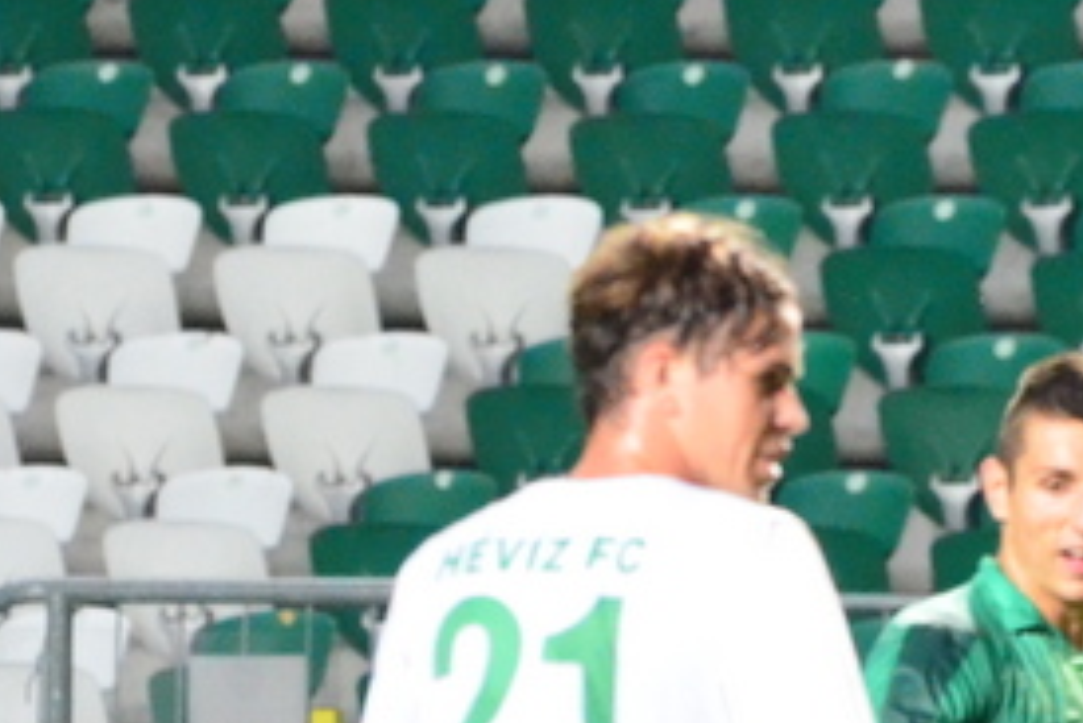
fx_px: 24423
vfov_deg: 1.7
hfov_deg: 2.5
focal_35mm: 811
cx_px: 1443
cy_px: 1017
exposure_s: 1/250
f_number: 5
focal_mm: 185
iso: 4000
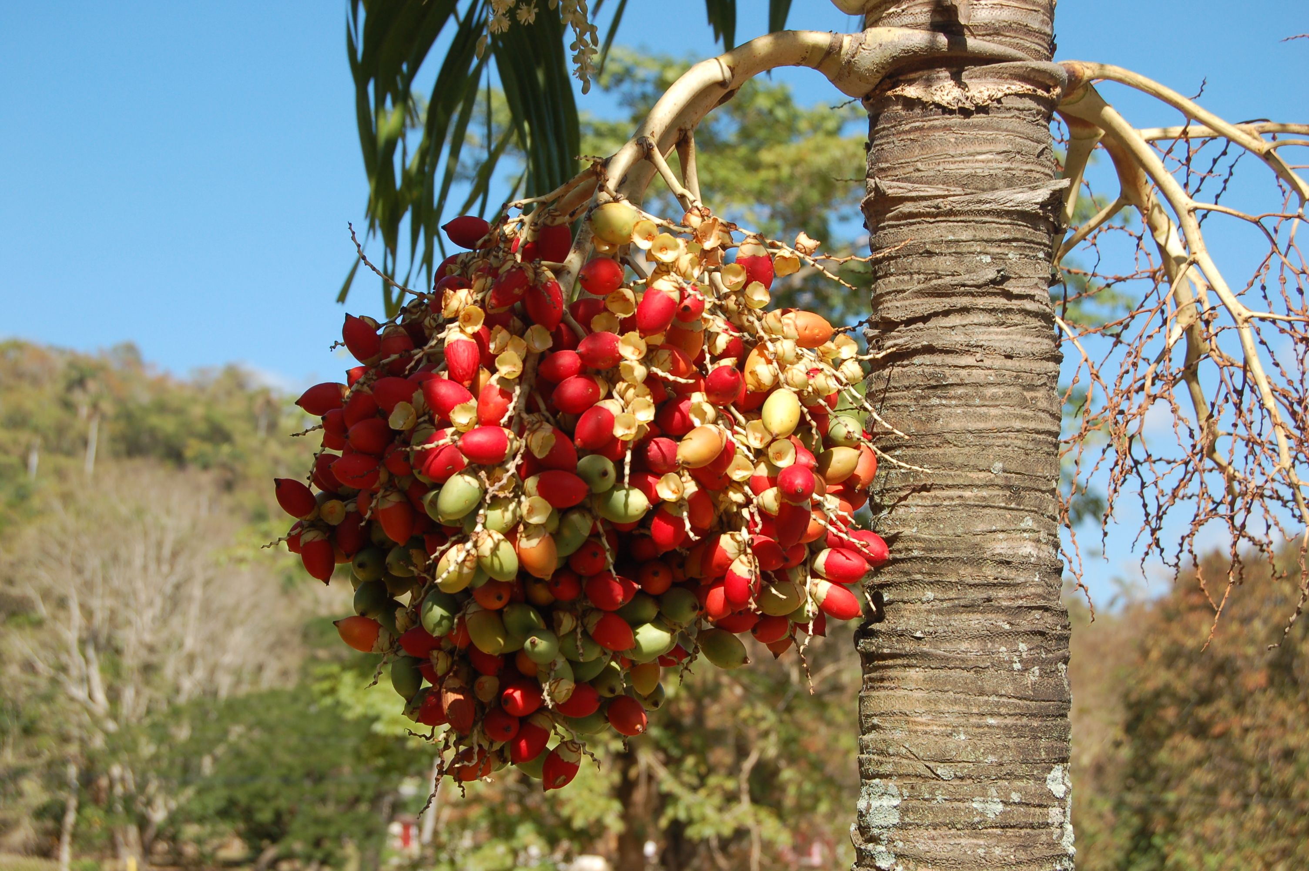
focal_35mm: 69
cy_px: 436
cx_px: 654
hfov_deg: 29.3
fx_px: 2507
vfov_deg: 19.7
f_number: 9
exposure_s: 1/320
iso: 200
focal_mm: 46
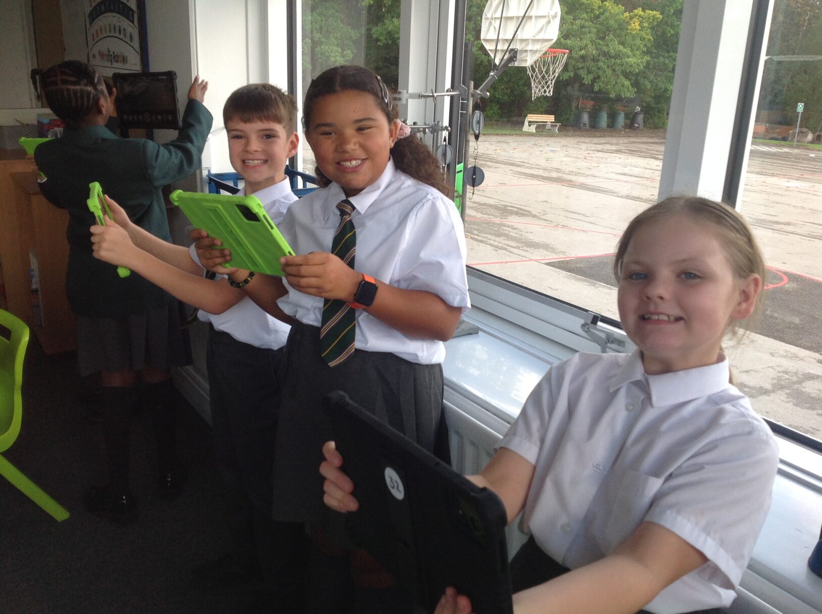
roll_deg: -1.0
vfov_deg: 40.6
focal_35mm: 35
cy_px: 307
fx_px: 830
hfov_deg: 52.7
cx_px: 411
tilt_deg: -17.6
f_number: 2.4
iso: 80
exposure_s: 1/120
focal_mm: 4.28
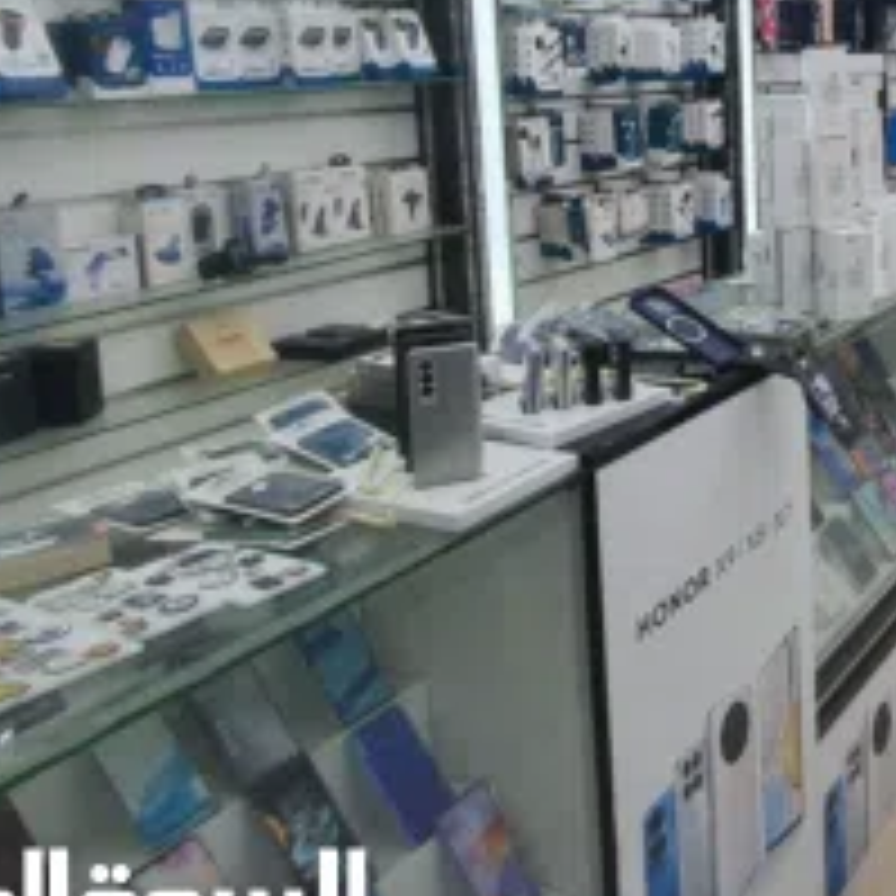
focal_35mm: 37
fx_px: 1084
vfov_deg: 43.1
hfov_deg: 36.1
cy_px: 198
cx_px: 1045
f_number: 2.2
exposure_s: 1/100
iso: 64
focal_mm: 1.8
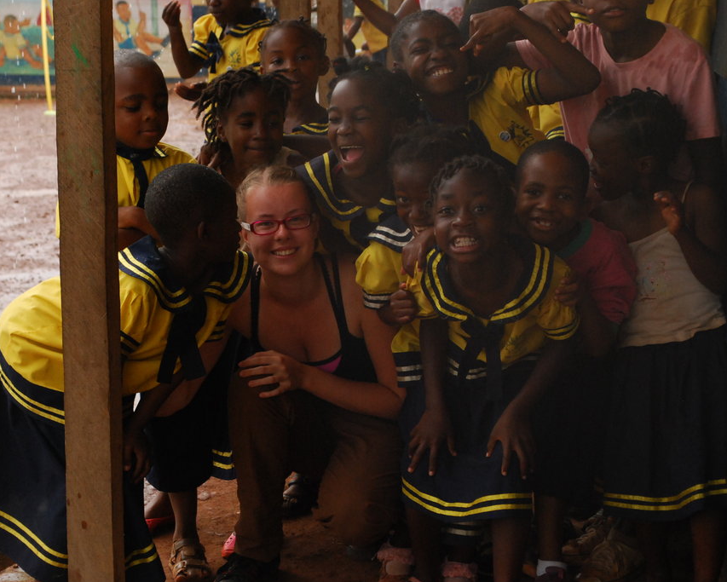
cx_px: 338
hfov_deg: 21.7
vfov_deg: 17.5
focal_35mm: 88
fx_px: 1894
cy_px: 292
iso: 800
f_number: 8
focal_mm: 52
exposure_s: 1/500
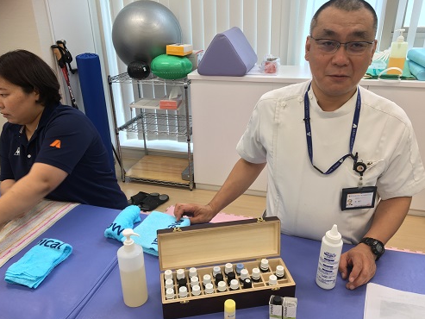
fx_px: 368
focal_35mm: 30
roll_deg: +2.6
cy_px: 163
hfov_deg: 59.9
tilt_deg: -22.8
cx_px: 207
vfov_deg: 46.8
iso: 25
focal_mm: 4.15
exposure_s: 1/40
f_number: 2.2
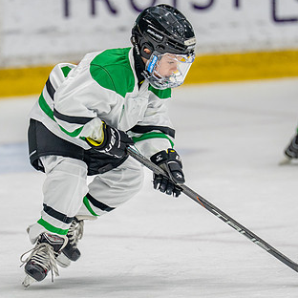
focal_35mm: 437
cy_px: 183
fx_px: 4256
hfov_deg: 4.0
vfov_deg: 4.0
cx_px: 96
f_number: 2.8
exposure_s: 1/1000
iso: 800
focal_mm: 197
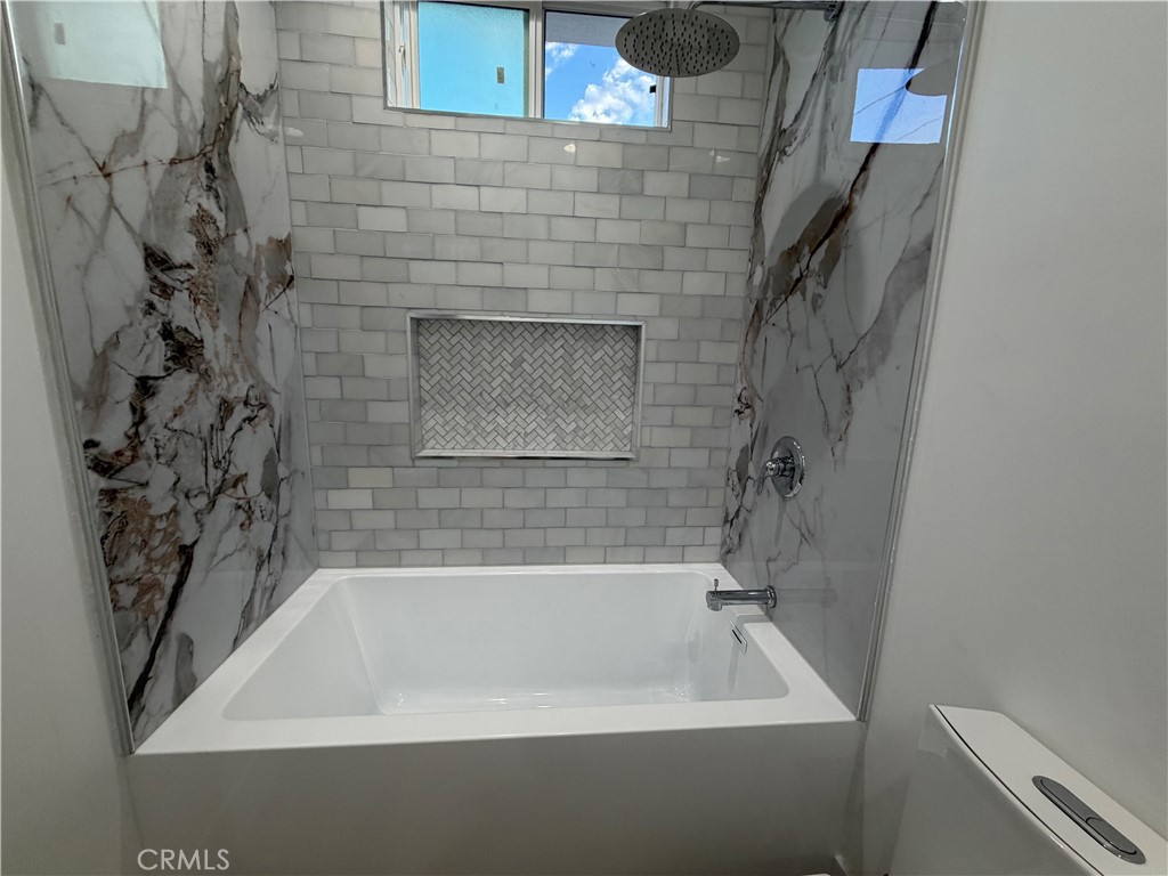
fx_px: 472
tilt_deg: -10.4
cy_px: 438
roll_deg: -1.7
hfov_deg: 102.1
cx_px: 584
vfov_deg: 85.7
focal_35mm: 14
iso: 125
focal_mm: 2.22
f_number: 2.2
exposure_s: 1/120
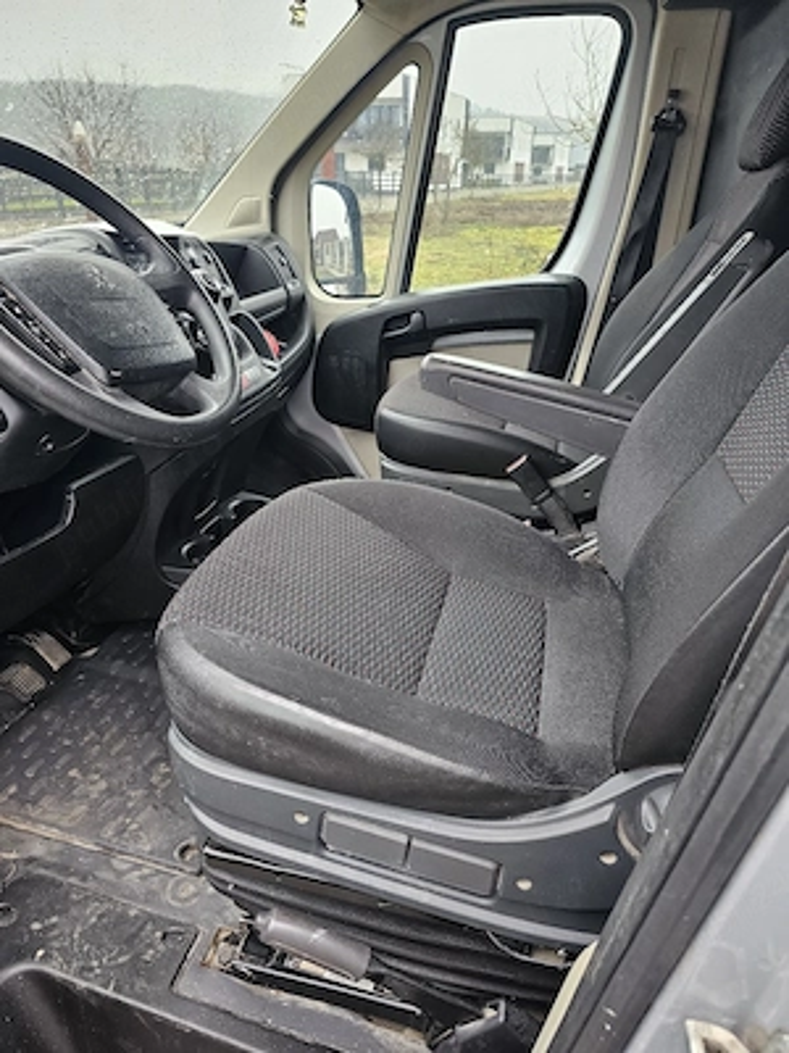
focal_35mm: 23
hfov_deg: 58.9
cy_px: 526
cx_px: 394
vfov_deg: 73.9
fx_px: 699
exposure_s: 1/101
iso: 160
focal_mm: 6.3
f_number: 1.7
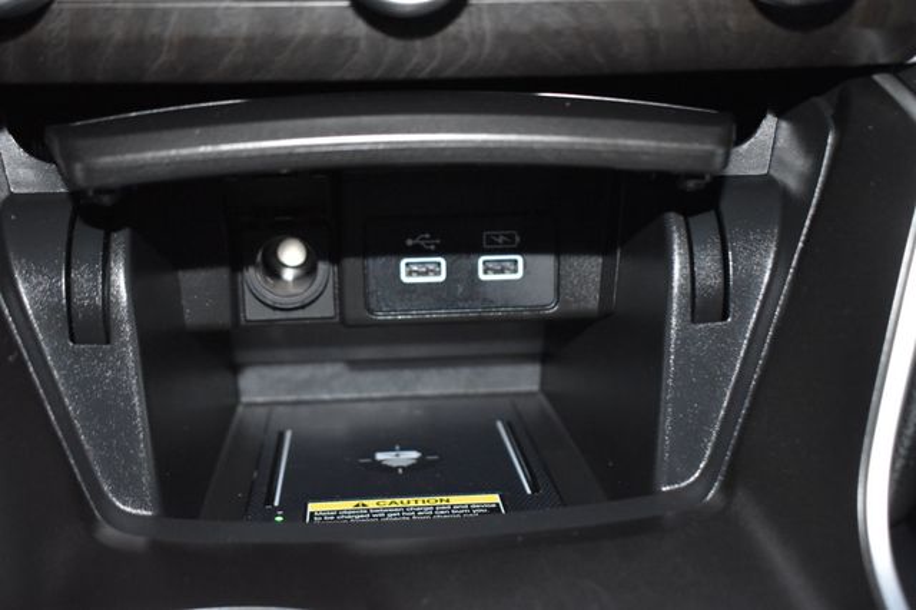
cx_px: 458
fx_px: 1068
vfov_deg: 31.9
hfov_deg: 46.4
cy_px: 305
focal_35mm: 42
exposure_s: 1/60
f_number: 4.2
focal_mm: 28
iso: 3200
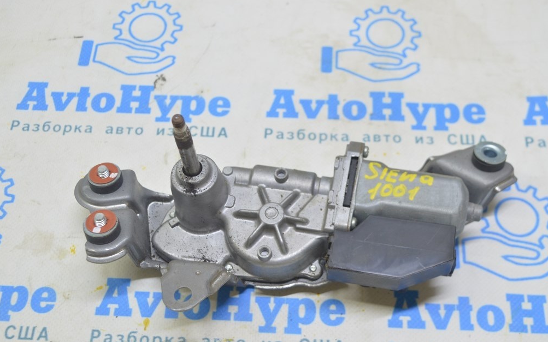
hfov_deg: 38.2
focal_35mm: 53
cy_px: 173
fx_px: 792
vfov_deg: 24.4
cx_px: 269
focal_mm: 34
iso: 400
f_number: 5.6
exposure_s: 1/20
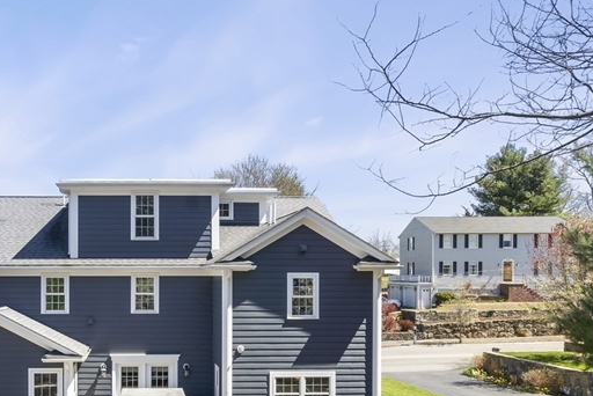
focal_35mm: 32
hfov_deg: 55.5
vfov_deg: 40.1
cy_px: 295
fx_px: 527
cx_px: 140
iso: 100
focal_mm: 16
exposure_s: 1/250
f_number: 7.1
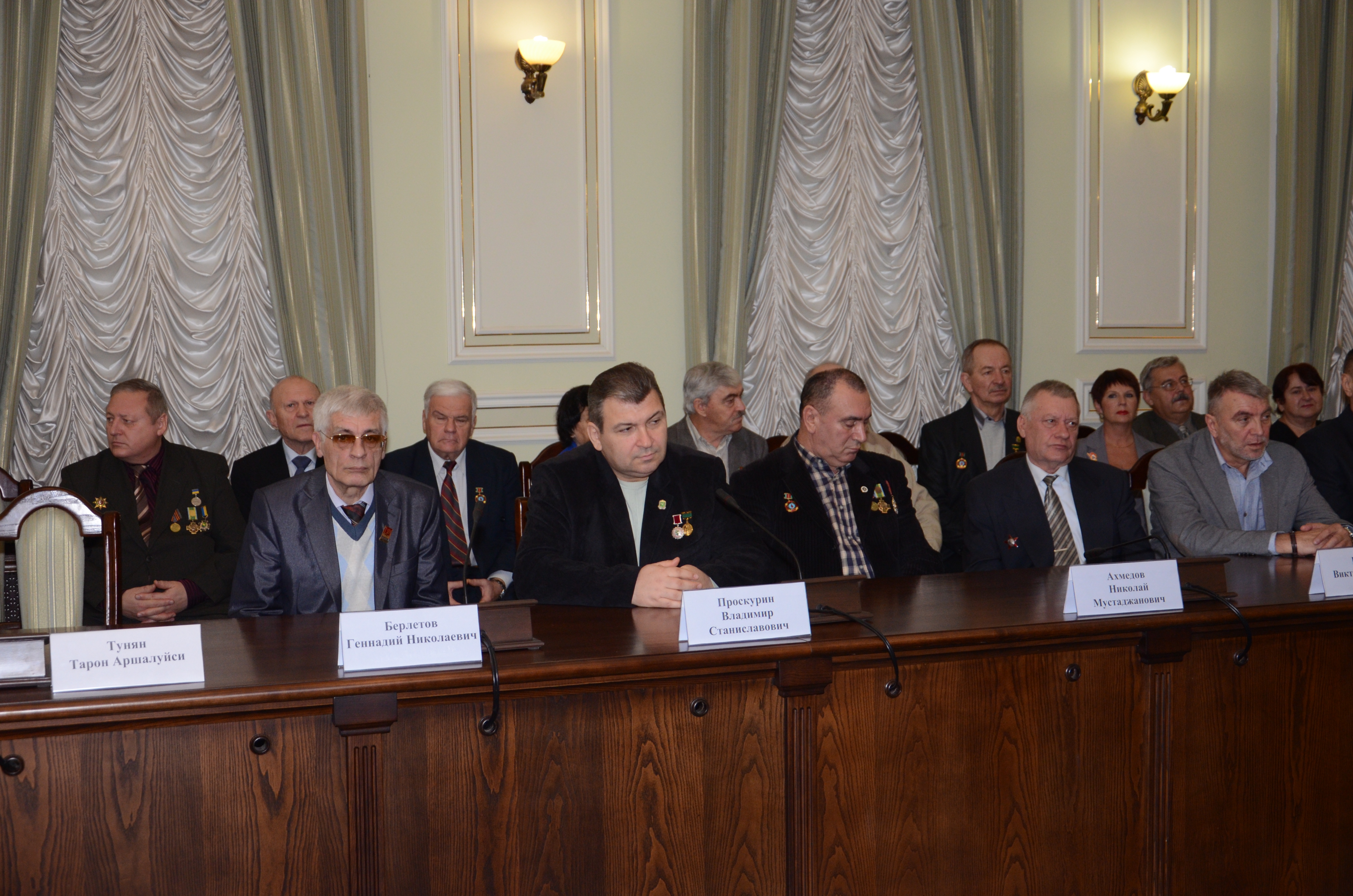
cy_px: 448
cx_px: 676
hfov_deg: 39.0
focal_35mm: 51
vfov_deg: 26.4
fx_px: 1913
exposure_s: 1/200
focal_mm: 34
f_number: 4.2
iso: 800
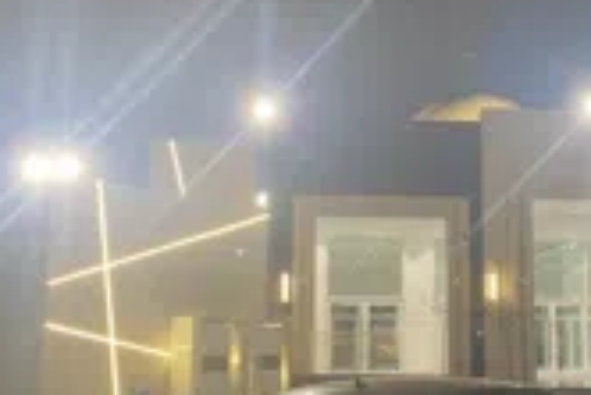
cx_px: 427
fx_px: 1068
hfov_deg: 30.5
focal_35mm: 65
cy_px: 203
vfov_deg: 21.0
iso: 400
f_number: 1.8
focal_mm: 4.25
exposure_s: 1/50
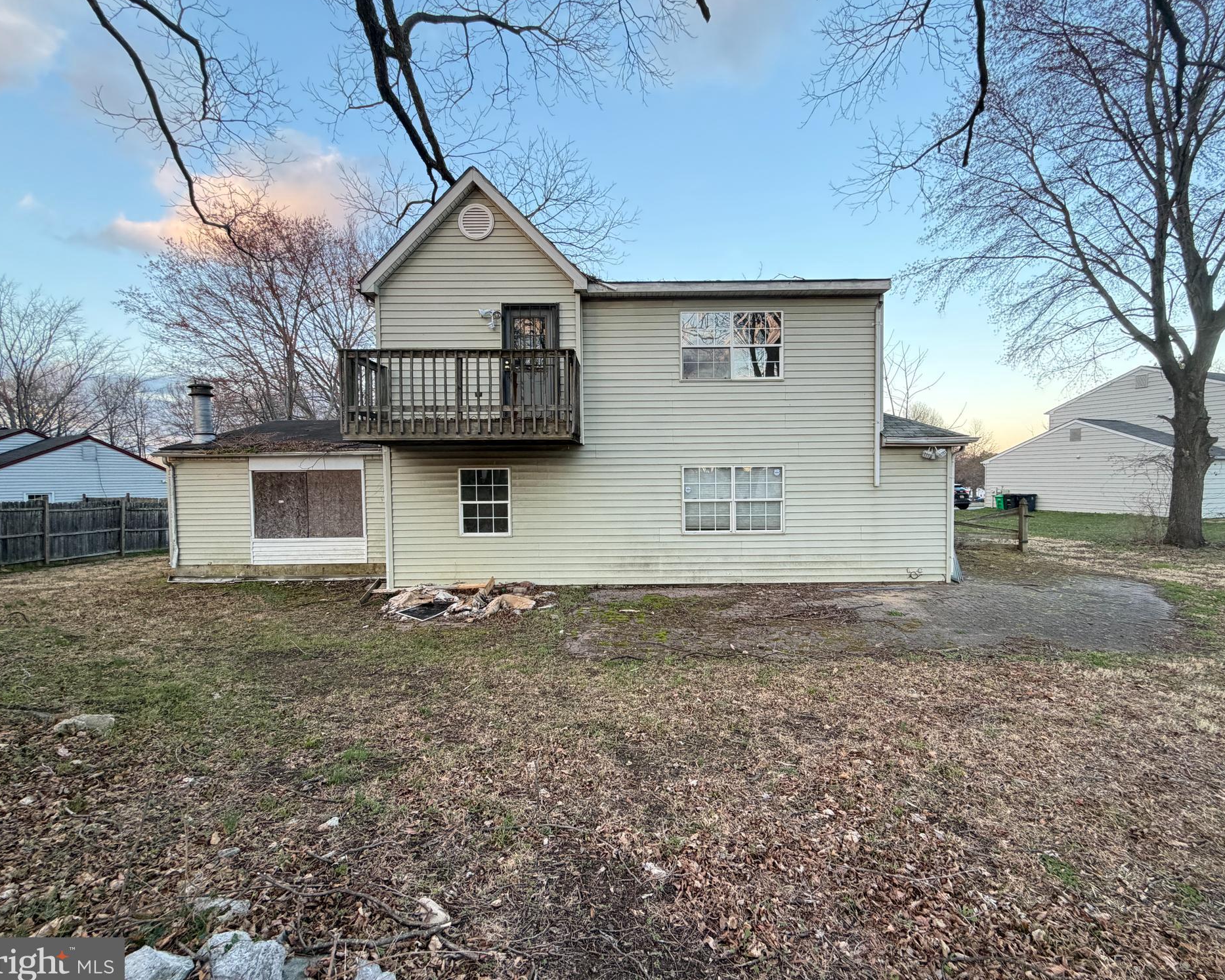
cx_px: 633
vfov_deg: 84.0
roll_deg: +0.4
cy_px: 487
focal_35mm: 15
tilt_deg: -1.6
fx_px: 544
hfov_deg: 96.8
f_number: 2.2
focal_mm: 2.22
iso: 160
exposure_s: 1/121
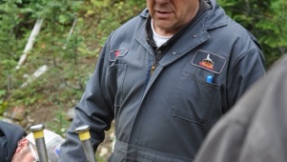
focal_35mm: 145
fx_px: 1105
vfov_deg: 8.4
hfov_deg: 14.7
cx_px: 72
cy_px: 77
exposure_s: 1/160
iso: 200
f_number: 6.3
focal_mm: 58
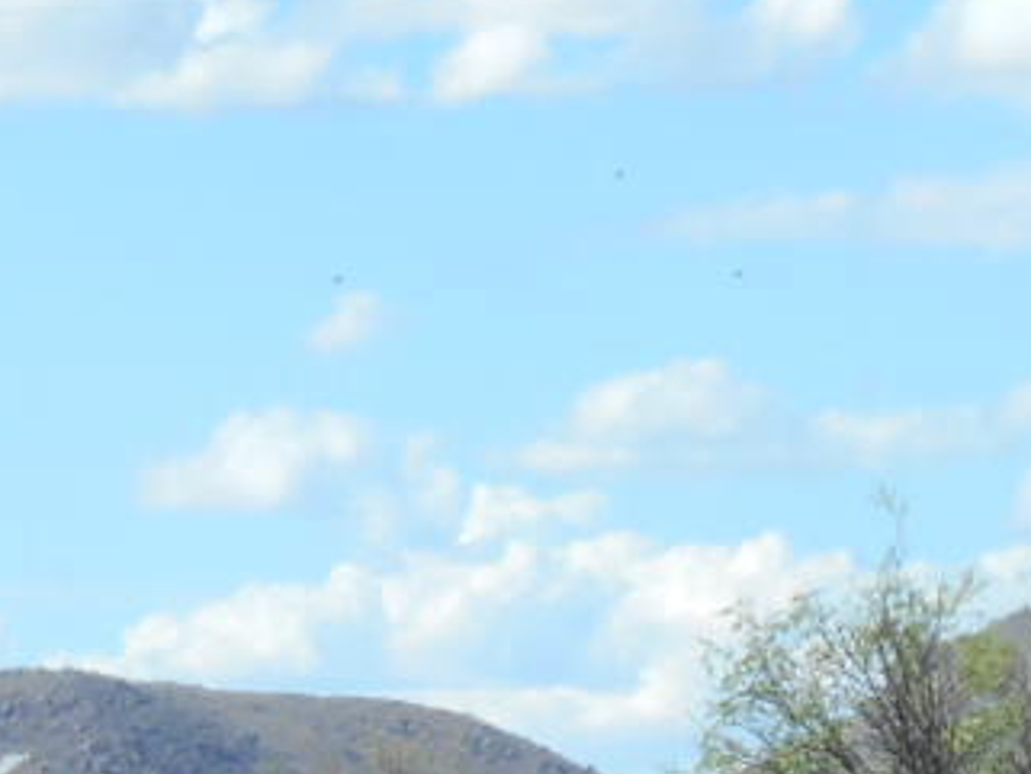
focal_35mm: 324
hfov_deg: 5.9
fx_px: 9654
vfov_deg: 4.5
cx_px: -1262
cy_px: 1676
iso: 80
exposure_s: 1/400
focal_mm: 11.6
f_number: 5.3
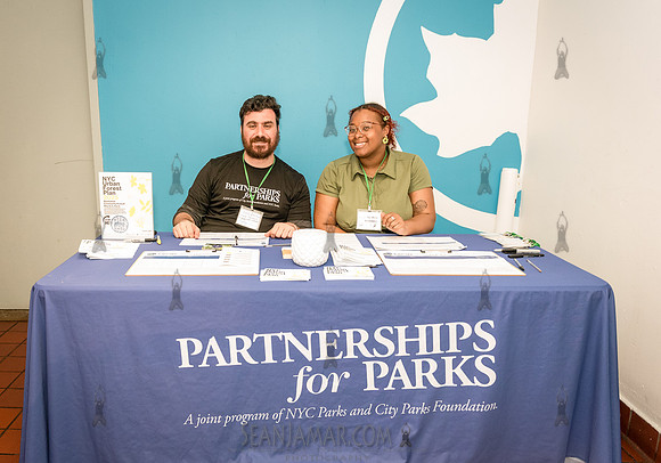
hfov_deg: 62.4
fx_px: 541
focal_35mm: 29
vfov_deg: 46.2
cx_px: 272
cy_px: 214
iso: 5000
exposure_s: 1/250
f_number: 4
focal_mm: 24
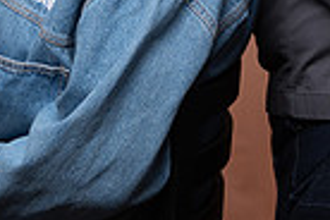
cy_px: -54
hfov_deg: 9.3
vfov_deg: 6.2
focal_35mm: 219
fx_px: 2007
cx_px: 318
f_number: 4
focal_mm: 52
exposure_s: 1/160
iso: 320
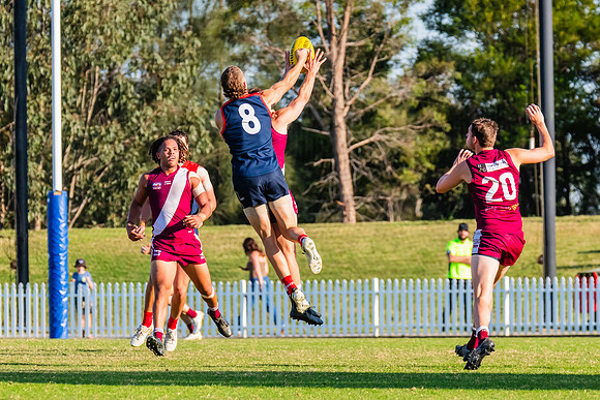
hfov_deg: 4.2
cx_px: 308
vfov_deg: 2.8
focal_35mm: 492
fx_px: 8199
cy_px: 184
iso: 800
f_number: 8
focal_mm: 270
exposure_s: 1/1250
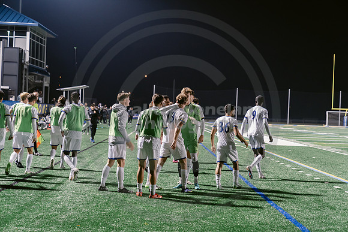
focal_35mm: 70
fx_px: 677
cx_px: 174
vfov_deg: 19.5
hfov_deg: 28.8
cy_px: 116
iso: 2500
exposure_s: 1/125
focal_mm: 70
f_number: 3.5
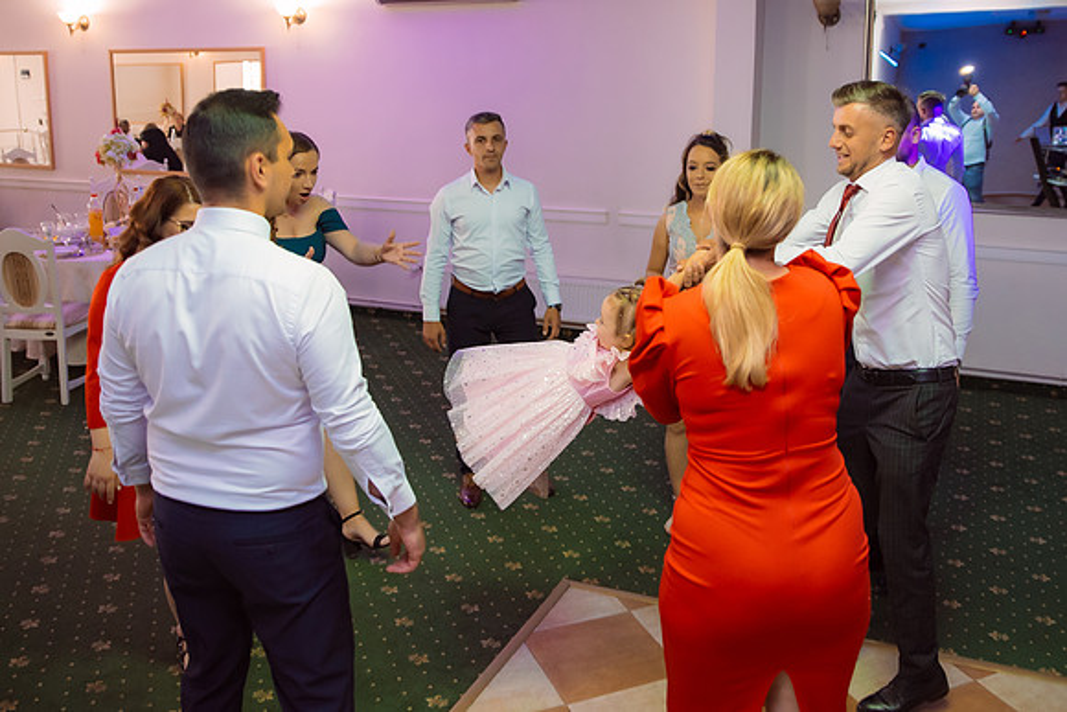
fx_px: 961
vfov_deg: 40.3
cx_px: 599
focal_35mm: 32
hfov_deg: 57.9
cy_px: 257
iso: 1250
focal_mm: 24
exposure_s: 1/125
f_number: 2.8
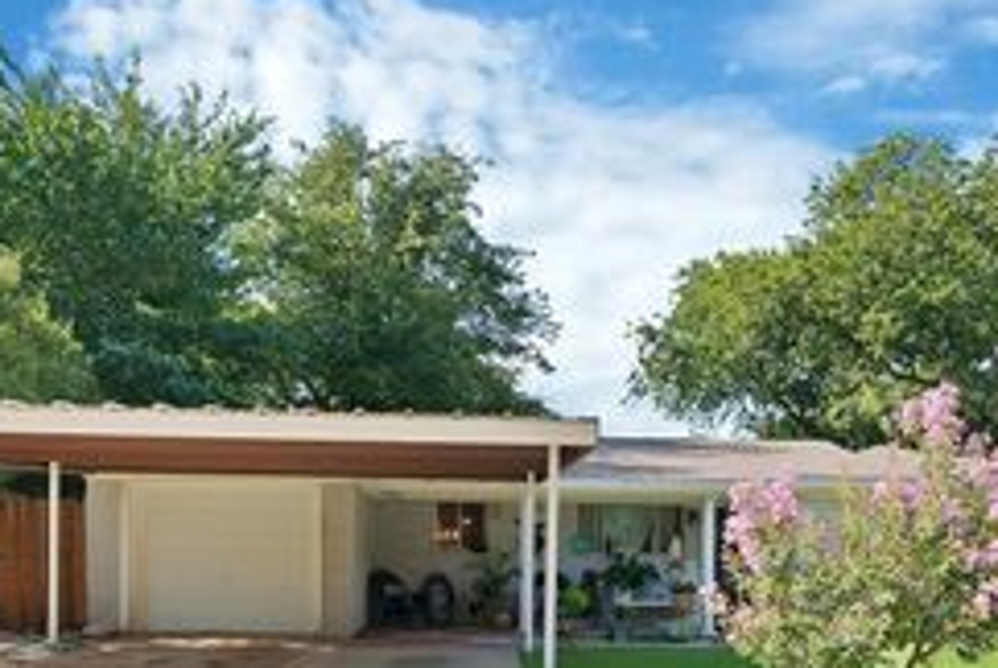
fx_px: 916
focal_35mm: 33
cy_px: 581
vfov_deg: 37.8
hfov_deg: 57.1
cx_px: 520
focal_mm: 16
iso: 640
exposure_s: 1/160
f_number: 9
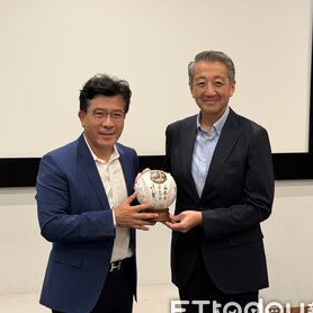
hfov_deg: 28.2
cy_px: 164
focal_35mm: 61
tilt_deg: -7.5
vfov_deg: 28.2
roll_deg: +0.4
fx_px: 624
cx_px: 151
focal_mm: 6.76
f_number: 1.78
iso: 250
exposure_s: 1/50
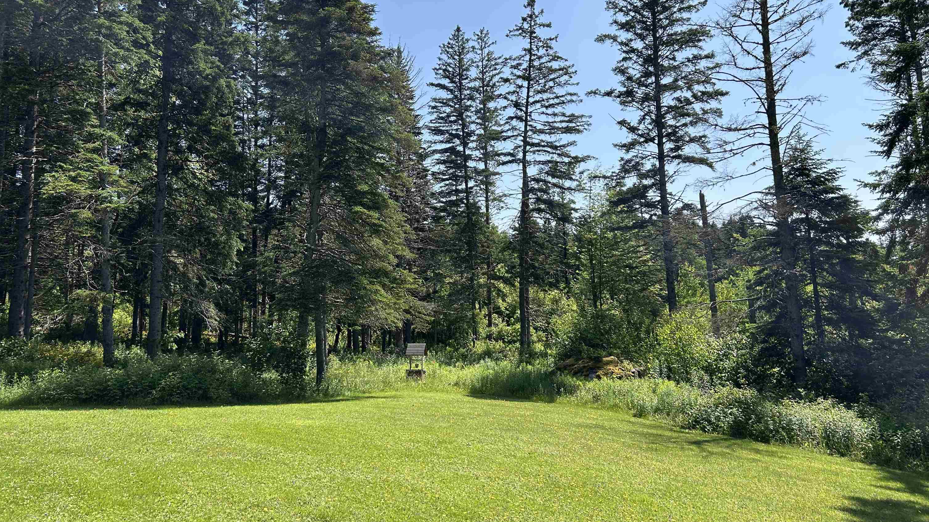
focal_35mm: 29
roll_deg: +1.9
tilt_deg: +7.9
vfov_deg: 40.0
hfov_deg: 66.1
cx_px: 455
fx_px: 714
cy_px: 215
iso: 50
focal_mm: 5.7
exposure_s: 1/3257
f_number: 1.5
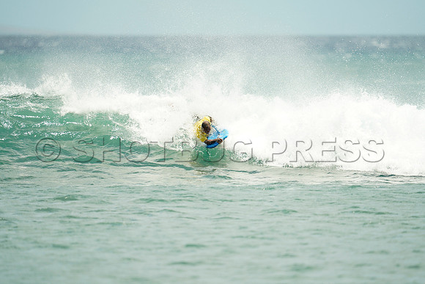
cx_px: 212
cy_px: 142
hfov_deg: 5.2
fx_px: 4723
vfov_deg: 3.4
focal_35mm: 400
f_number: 2.8
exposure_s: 1/1600
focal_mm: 400
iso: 250
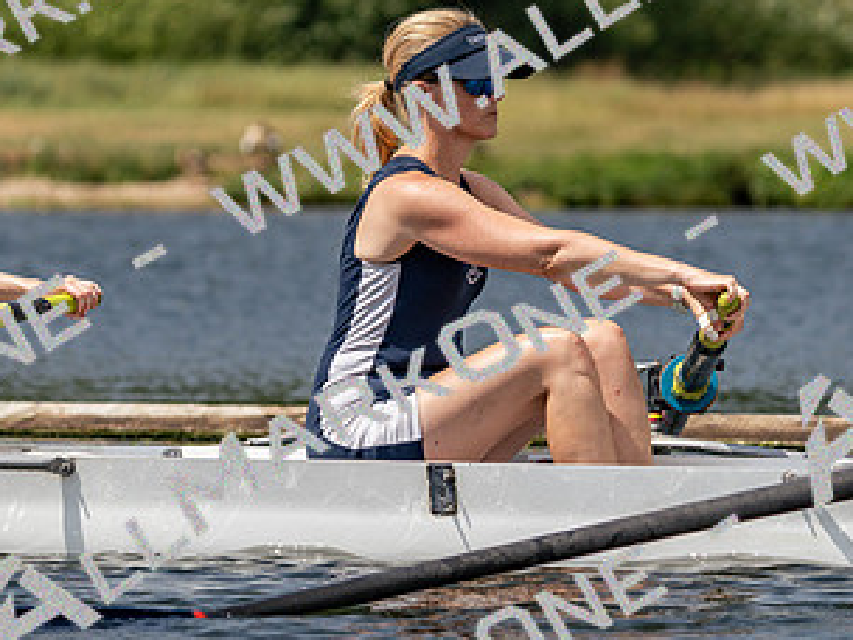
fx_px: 11089
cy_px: 243
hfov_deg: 4.4
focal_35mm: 450
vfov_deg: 3.3
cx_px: 558
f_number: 5.6
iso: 160
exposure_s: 1/1600
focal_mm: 245
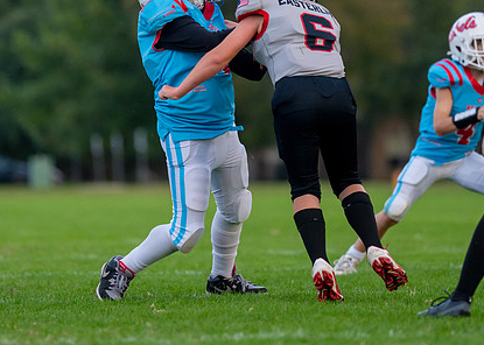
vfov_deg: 3.8
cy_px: 101
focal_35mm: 374
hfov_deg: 5.4
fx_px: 5138
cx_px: 223
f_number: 2.8
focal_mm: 200
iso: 1000
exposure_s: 1/1250
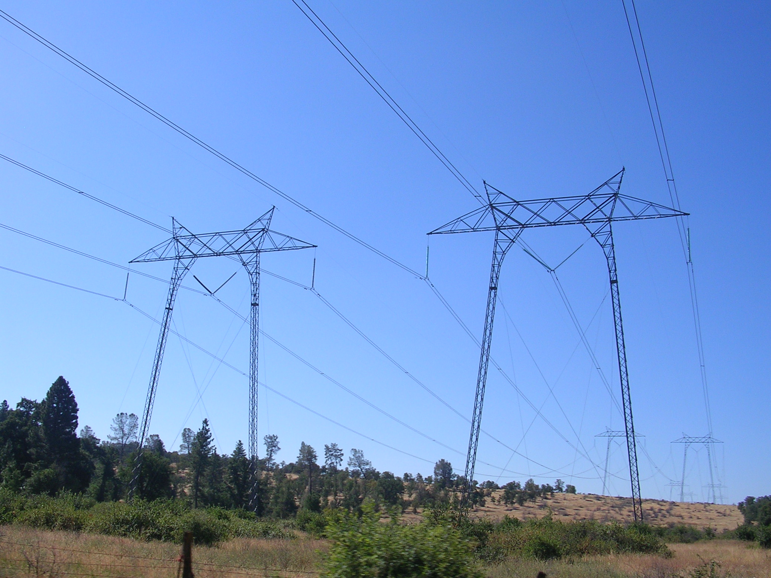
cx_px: 386
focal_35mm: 38
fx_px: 846
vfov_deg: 37.7
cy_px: 289
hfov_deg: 49.0
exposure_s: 1/423
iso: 50
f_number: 5.6
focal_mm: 5.8
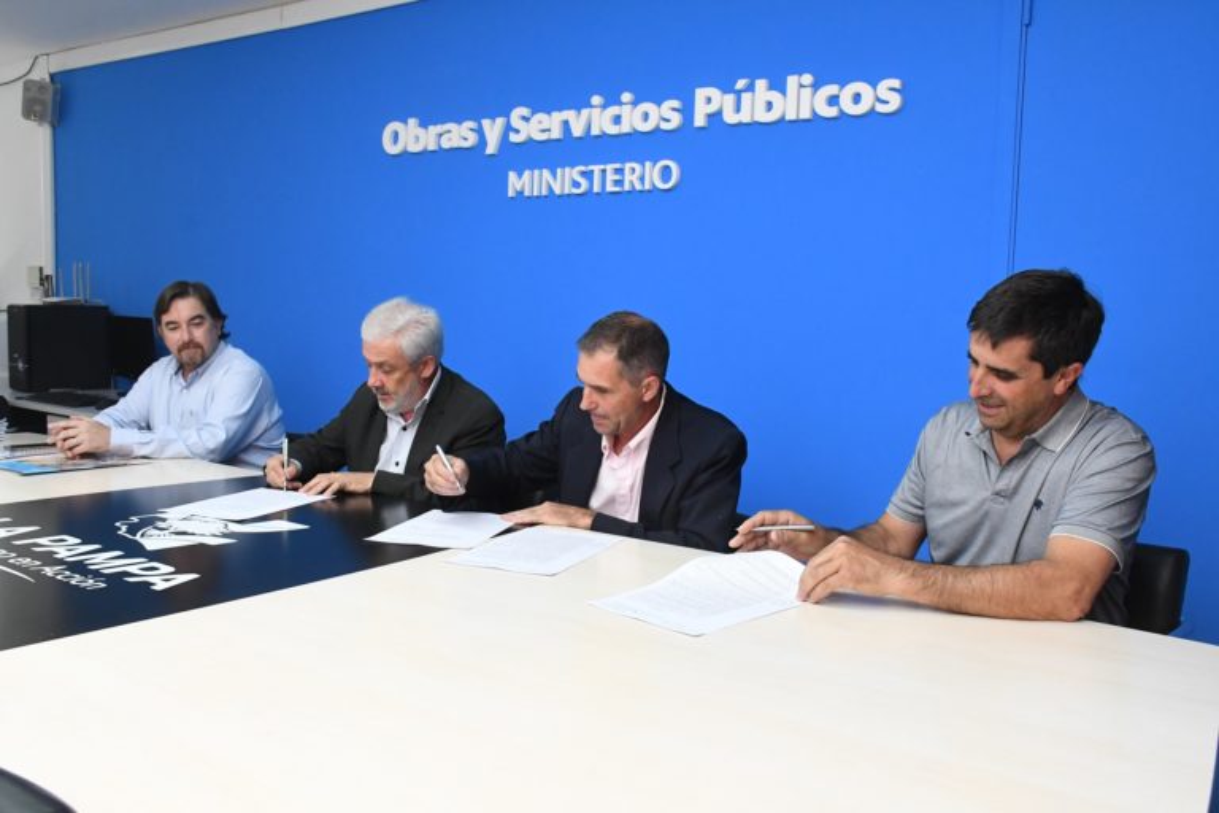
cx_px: 610
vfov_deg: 43.6
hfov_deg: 61.9
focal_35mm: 30
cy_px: 406
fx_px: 1016
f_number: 8
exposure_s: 1/250
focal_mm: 20
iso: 3200
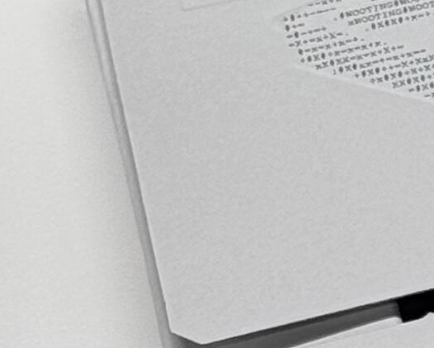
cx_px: 1110
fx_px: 4612
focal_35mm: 359
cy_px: 361
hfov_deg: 5.2
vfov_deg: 4.3
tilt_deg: -57.1
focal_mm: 6.76
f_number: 1.78
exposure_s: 1/187
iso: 64
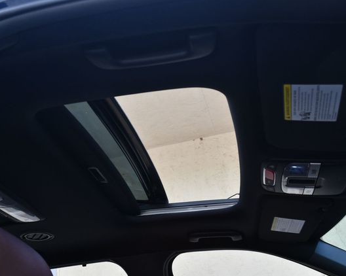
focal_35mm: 41
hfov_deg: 44.8
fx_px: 420
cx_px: 163
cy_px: 138
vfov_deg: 36.5
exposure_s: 1/250
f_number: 5.6
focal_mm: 18
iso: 220
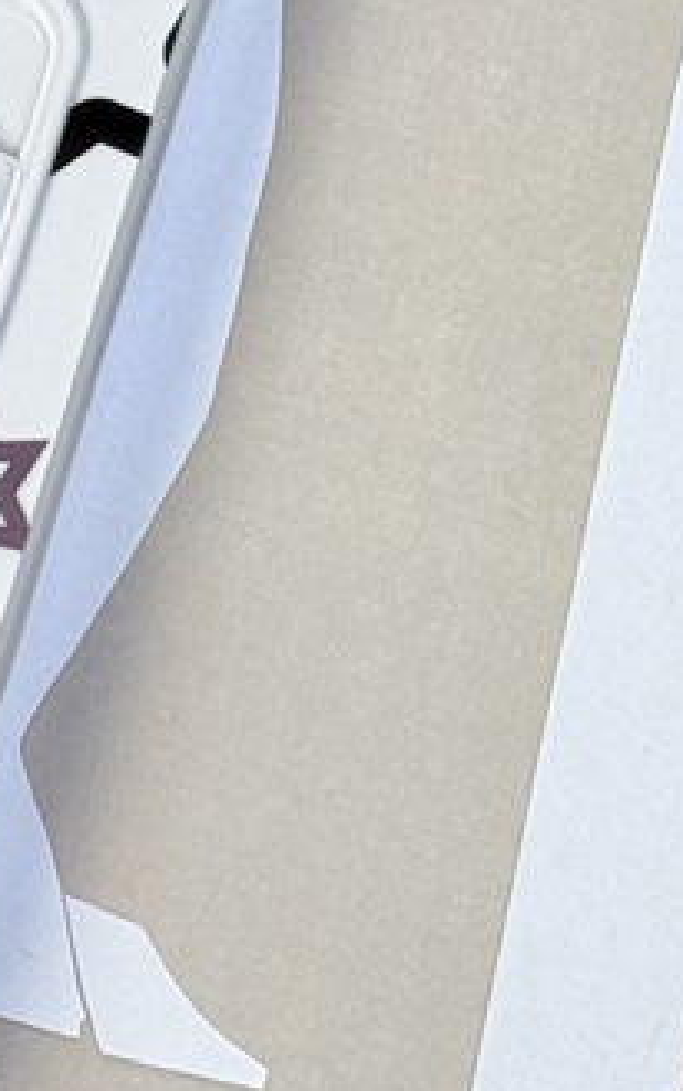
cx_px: -312
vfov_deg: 10.6
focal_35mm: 198
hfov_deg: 6.6
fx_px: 5889
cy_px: 232
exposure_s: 1/1754
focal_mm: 6.76
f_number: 1.78
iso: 64
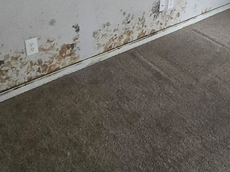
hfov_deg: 48.8
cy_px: 20
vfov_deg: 35.7
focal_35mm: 38
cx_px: 134
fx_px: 252
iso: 1000
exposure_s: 1/60
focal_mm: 2.2
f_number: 2.2
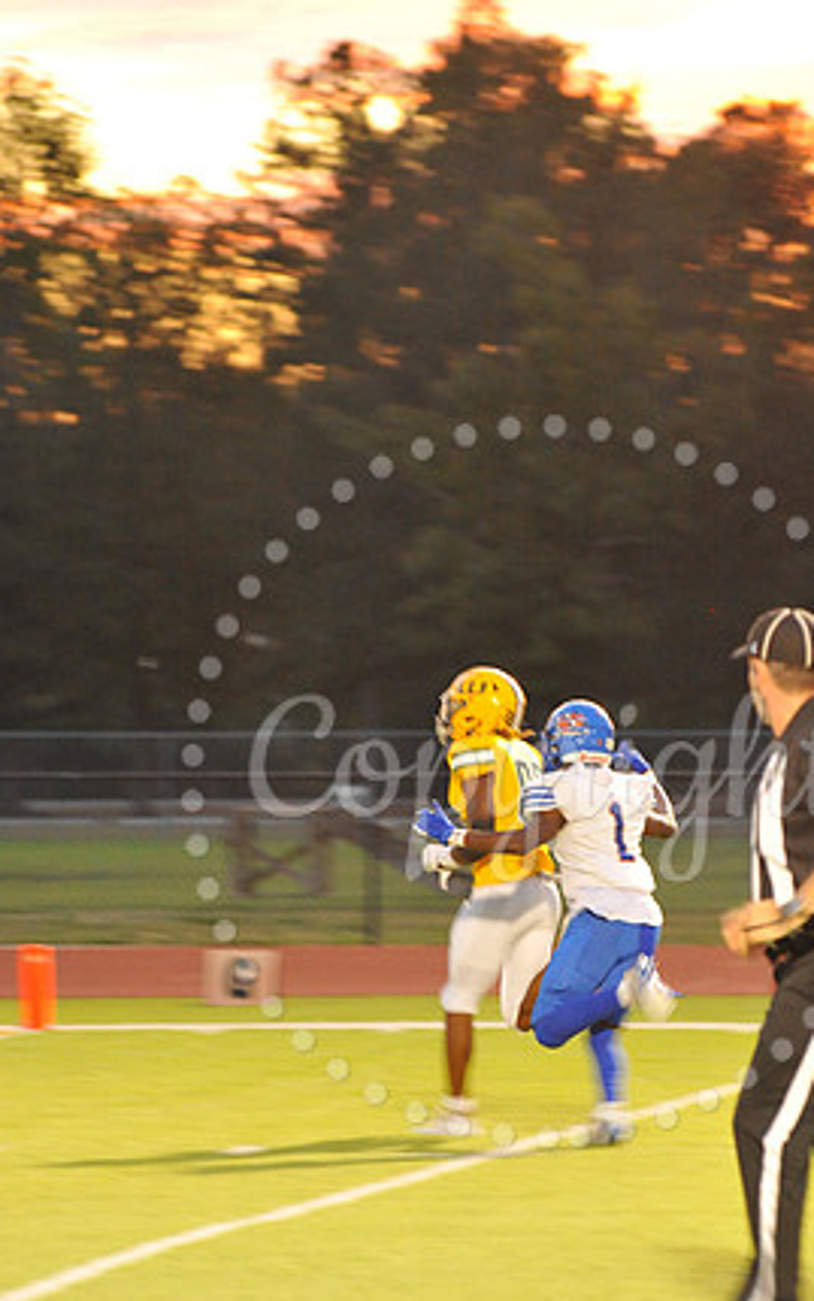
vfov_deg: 7.6
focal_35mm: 275
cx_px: 548
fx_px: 9754
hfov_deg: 4.8
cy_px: 778
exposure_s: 1/100
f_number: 6.3
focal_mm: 200
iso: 4000
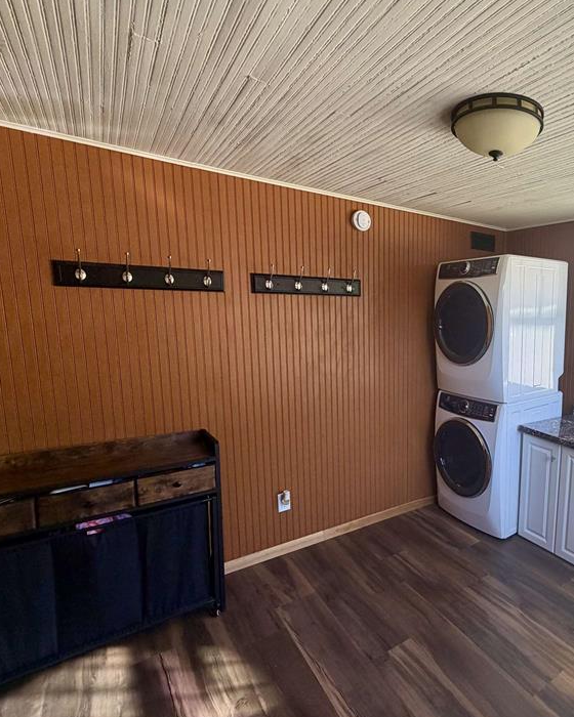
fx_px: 425
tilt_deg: -9.0
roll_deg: -0.3
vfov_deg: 80.3
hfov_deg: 62.9
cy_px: 372
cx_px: 450
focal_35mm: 20
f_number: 2.2
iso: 80
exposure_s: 1/121
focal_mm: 2.22
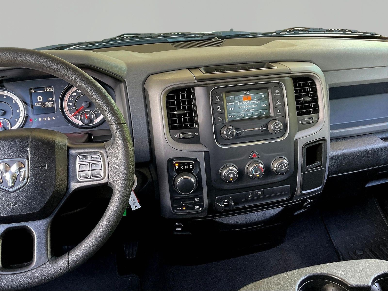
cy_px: 146
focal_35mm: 29
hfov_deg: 61.7
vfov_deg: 48.2
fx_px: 325
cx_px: 194
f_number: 1.8
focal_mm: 3
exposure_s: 1/65
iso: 64
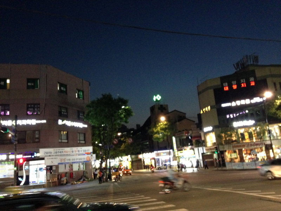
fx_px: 268
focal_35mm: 33
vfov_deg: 42.9
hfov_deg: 55.4
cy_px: 106
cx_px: 140
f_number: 2.4
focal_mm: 4.12
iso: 500
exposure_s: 1/15
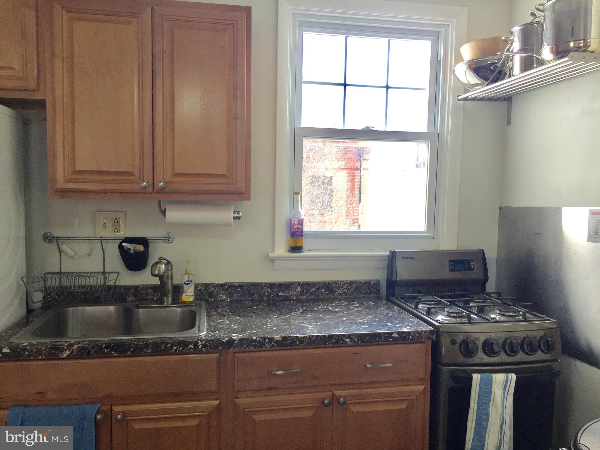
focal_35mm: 29
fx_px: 503
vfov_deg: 48.2
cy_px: 225
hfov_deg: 61.7
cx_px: 300
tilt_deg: -3.5
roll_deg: -0.8
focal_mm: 4.15
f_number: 2.2
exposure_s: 1/120
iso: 40
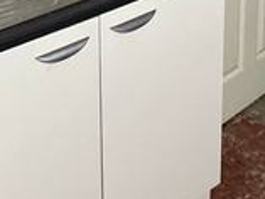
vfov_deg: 13.9
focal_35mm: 99
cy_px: -117
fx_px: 758
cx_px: 86
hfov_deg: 19.7
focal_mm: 2.22
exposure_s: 1/50
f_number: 2.2
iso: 250
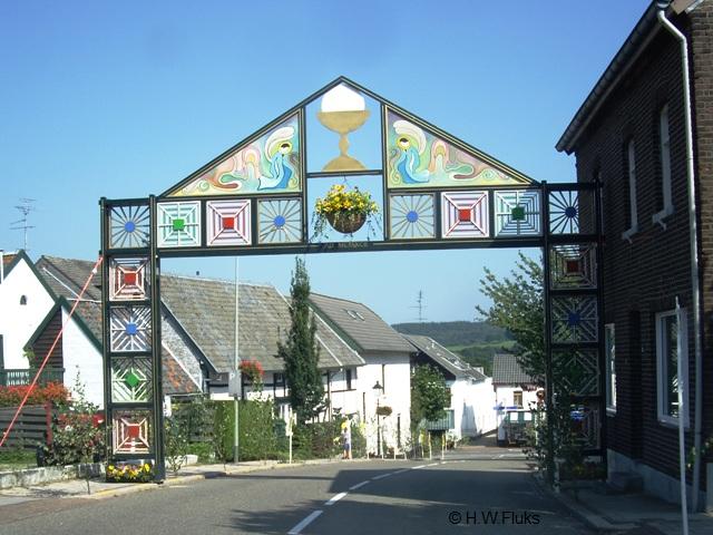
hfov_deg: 49.0
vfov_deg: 37.7
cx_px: 356
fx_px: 783
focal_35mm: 38
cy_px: 268
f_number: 2.8
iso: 64
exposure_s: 1/640
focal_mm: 7.9
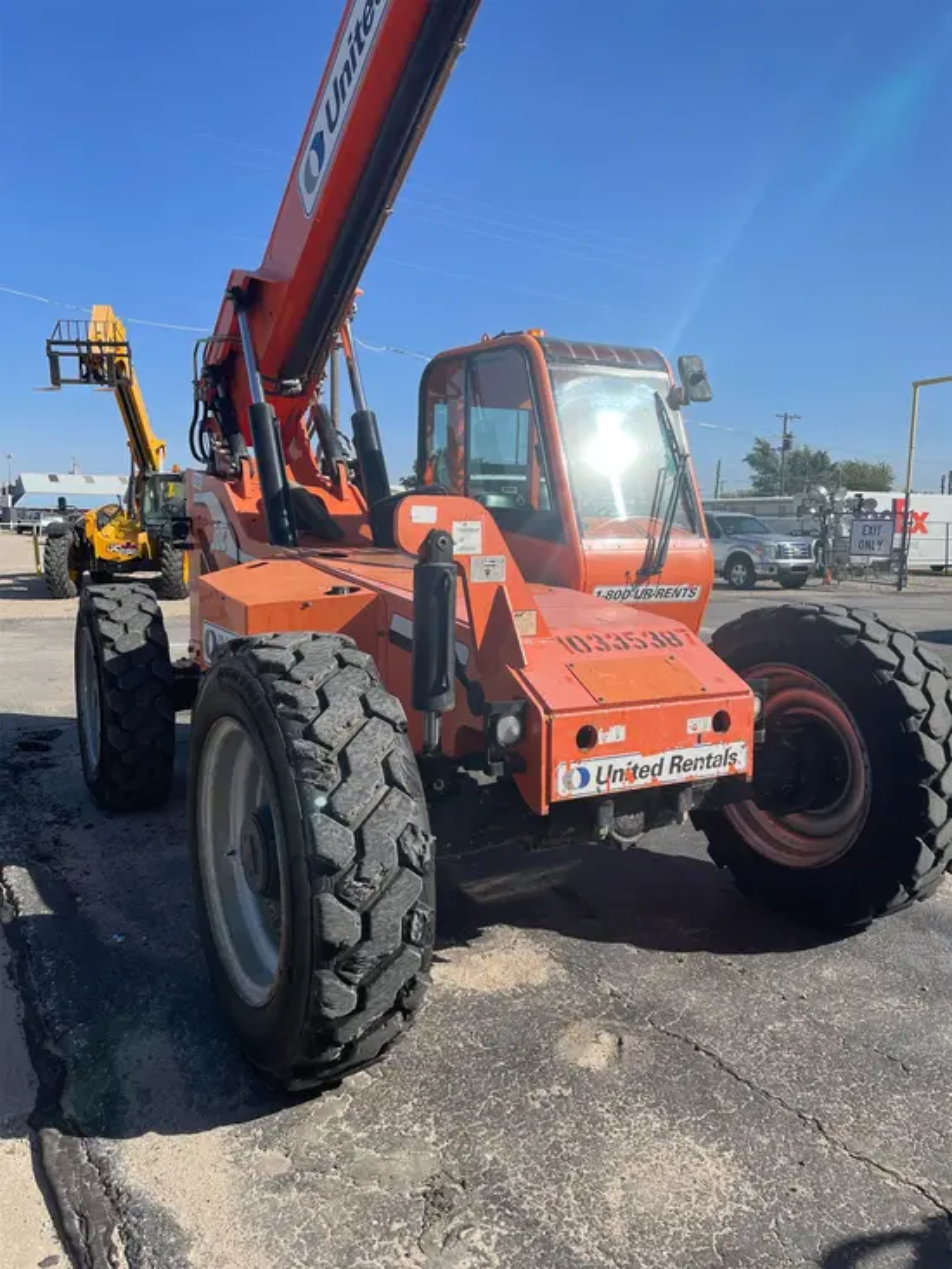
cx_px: 476
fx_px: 953
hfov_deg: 53.1
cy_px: 634
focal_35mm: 26
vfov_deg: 67.3
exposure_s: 1/3610
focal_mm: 4.2
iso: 32
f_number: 1.6
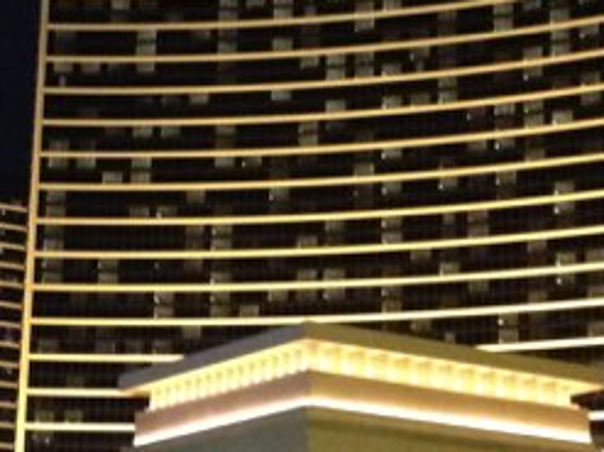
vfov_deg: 13.8
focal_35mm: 107
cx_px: 262
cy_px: 217
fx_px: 1866
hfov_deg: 18.4
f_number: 2.4
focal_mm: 4.13
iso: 640
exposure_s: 1/15
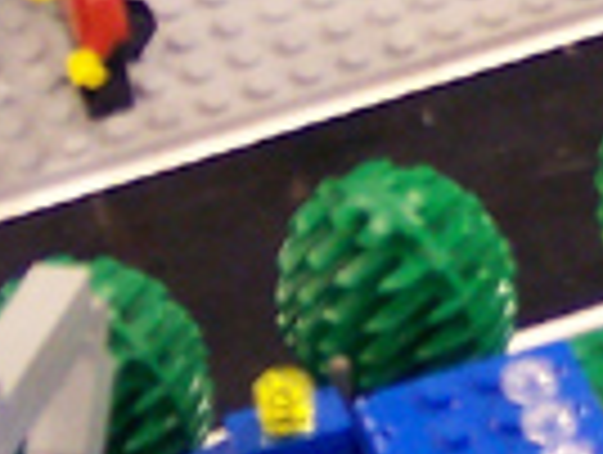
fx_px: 4939
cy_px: 92
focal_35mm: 283
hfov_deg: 6.8
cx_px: 1066
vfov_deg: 5.3
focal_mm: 8
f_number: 2.8
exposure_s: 1/8
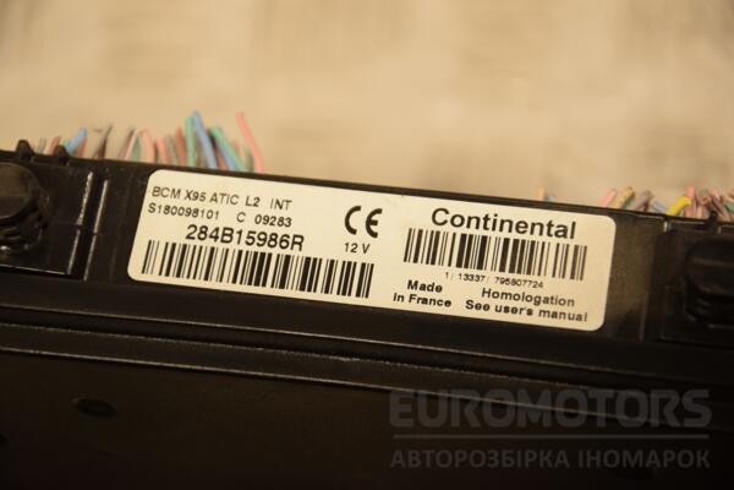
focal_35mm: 138
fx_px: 2813
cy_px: 245
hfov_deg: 14.9
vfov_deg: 9.9
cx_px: 367
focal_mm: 92
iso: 800
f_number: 5.6
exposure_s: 1/320
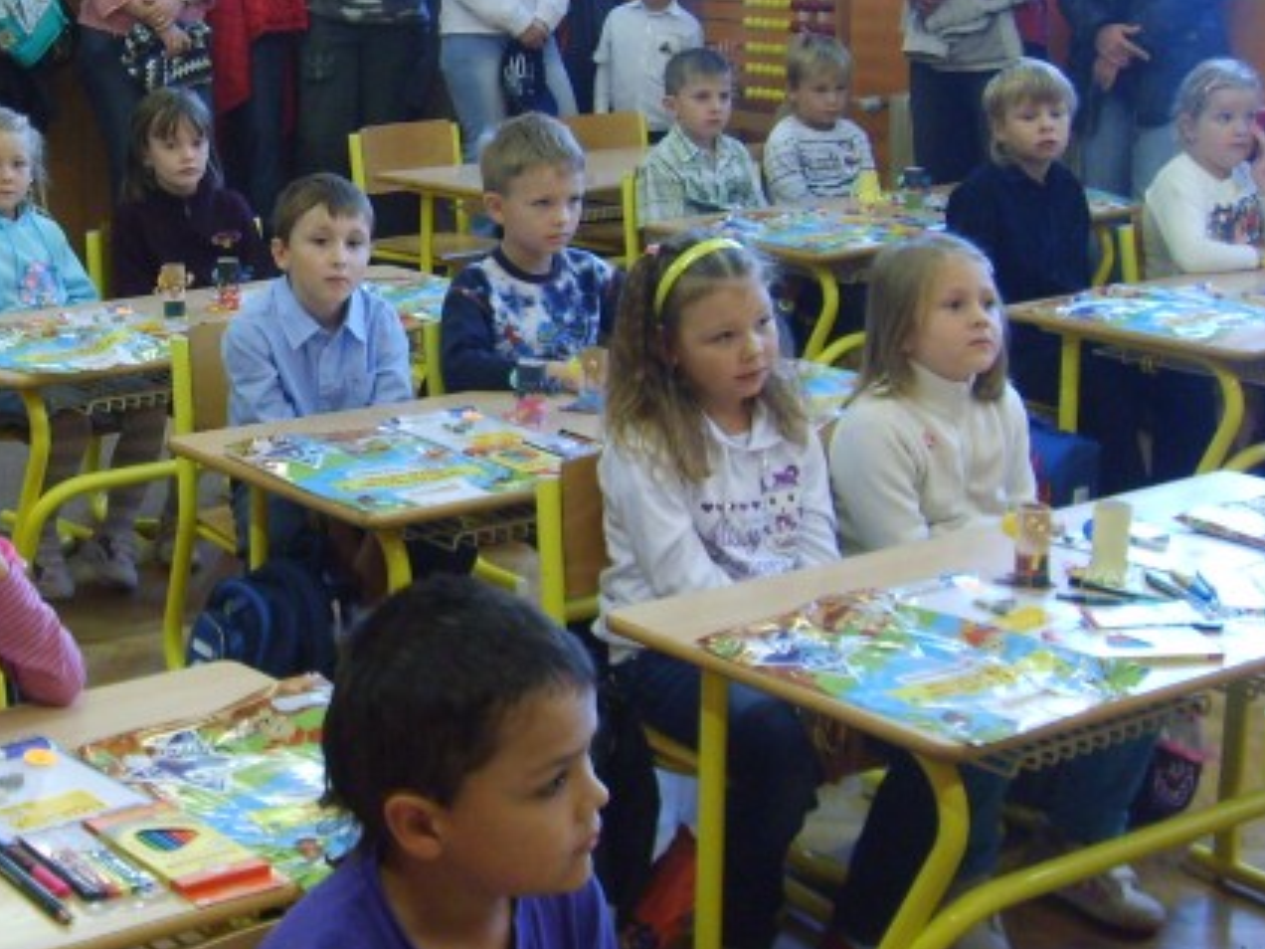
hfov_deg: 28.4
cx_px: 167
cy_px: 289
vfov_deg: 22.1
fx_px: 2412
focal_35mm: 66
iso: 133
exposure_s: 1/30
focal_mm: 5.8
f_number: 2.8
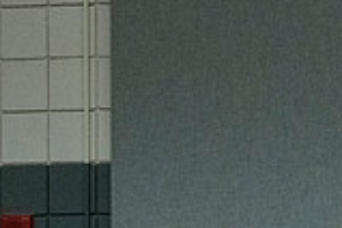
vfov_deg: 5.3
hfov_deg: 8.0
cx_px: 413
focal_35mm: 255
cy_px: 367
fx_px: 2422
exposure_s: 1/500
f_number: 4
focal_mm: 70
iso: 10000
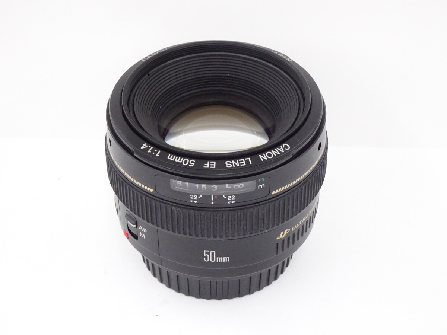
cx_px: 224
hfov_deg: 25.0
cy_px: 168
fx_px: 1007
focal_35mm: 78
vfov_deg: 18.9
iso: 800
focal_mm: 13.26
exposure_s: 1/80
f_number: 5
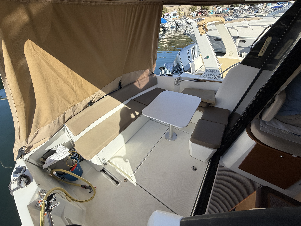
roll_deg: +5.8
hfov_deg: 102.1
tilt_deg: -37.4
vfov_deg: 85.7
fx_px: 122
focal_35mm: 14
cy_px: 113
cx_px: 150
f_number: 2.2
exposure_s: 1/1795
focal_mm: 2.22
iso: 80
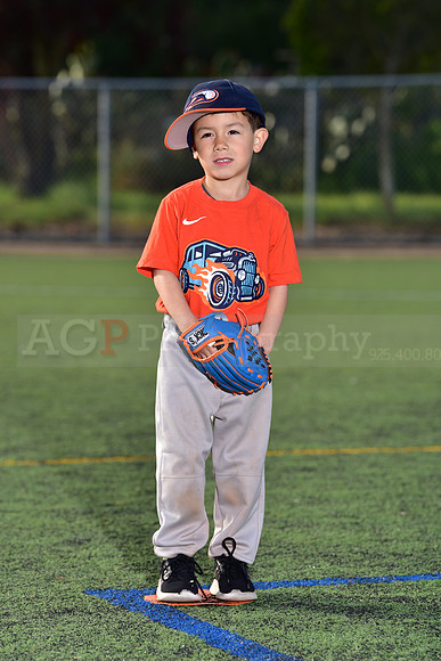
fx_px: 2938
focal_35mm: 160
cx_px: 220
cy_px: 330
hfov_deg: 8.6
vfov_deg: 12.8
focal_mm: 160
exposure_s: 1/250
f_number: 5
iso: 64
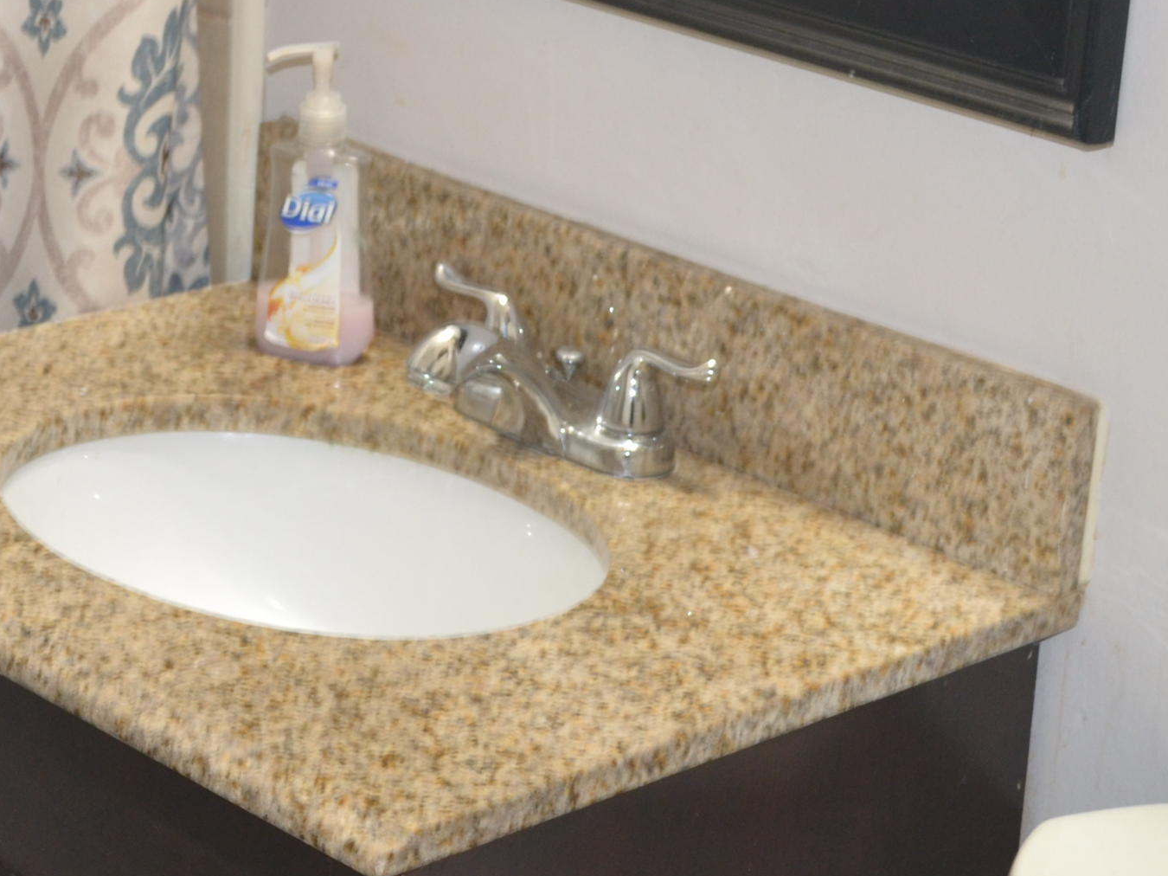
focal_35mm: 109
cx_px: 327
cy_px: 293
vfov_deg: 13.6
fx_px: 3677
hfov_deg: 18.0
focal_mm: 34
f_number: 5
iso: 800
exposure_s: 1/13
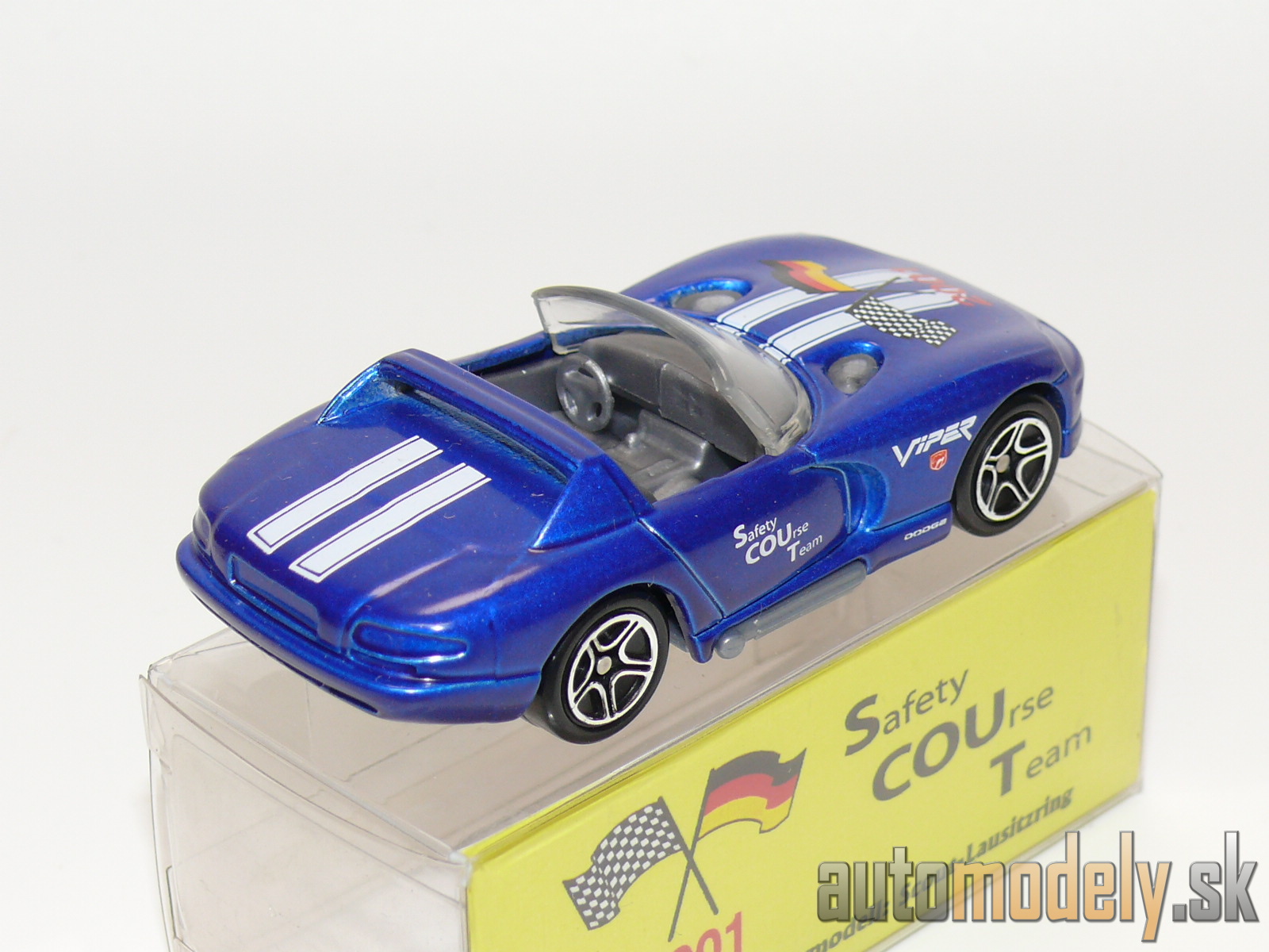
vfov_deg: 14.5
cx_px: 634
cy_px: 476
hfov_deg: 19.3
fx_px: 3739
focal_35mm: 102
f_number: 4
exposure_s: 1/30
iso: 100
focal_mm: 13.3
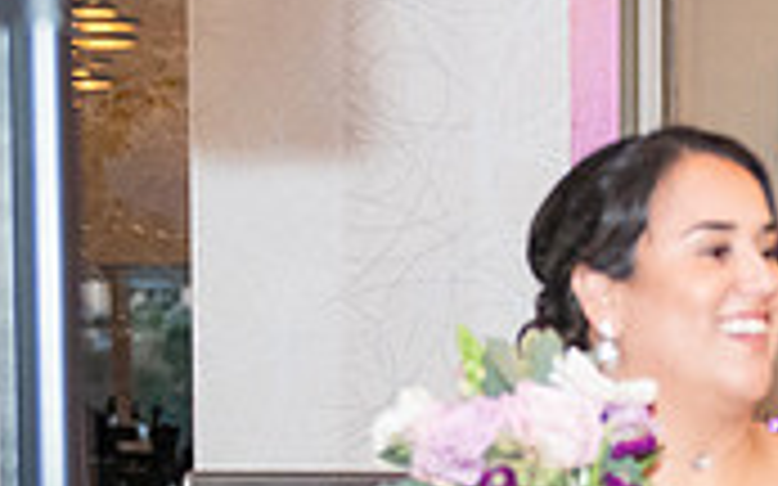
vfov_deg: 6.1
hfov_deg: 9.8
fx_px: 4515
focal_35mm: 213
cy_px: 762
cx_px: 789
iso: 1600
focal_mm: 40
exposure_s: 1/160
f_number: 2.8
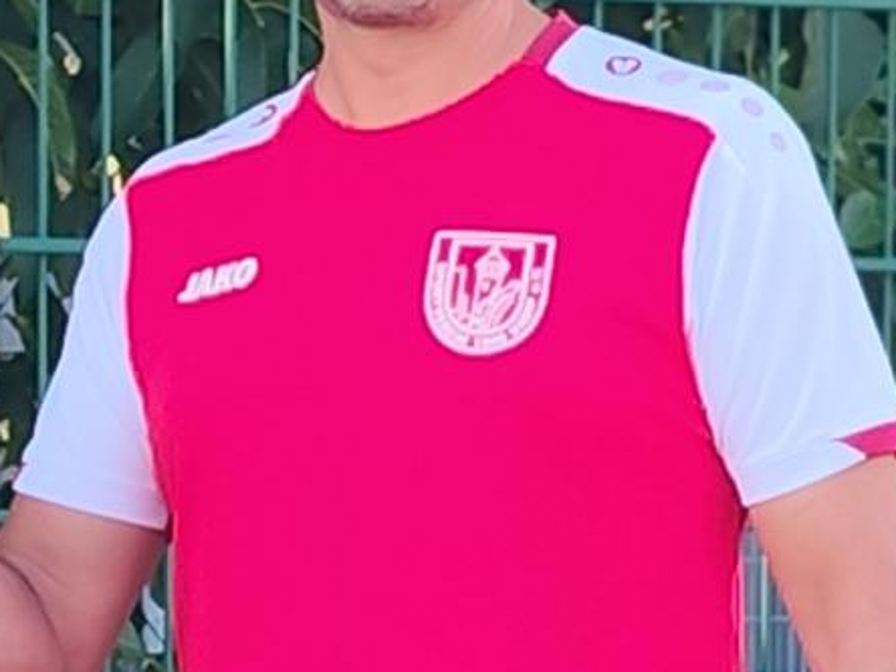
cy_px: 678
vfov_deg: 8.5
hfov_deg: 11.3
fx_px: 4478
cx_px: 38
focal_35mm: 173
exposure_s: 1/126
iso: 52
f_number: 1.7
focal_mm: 5.24
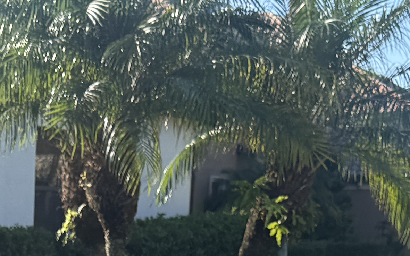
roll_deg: +1.5
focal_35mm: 123
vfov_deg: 9.2
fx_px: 1374
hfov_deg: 16.2
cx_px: -90
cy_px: 679
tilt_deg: -17.4
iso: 80
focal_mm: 6.76
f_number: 1.78
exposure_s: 1/1770
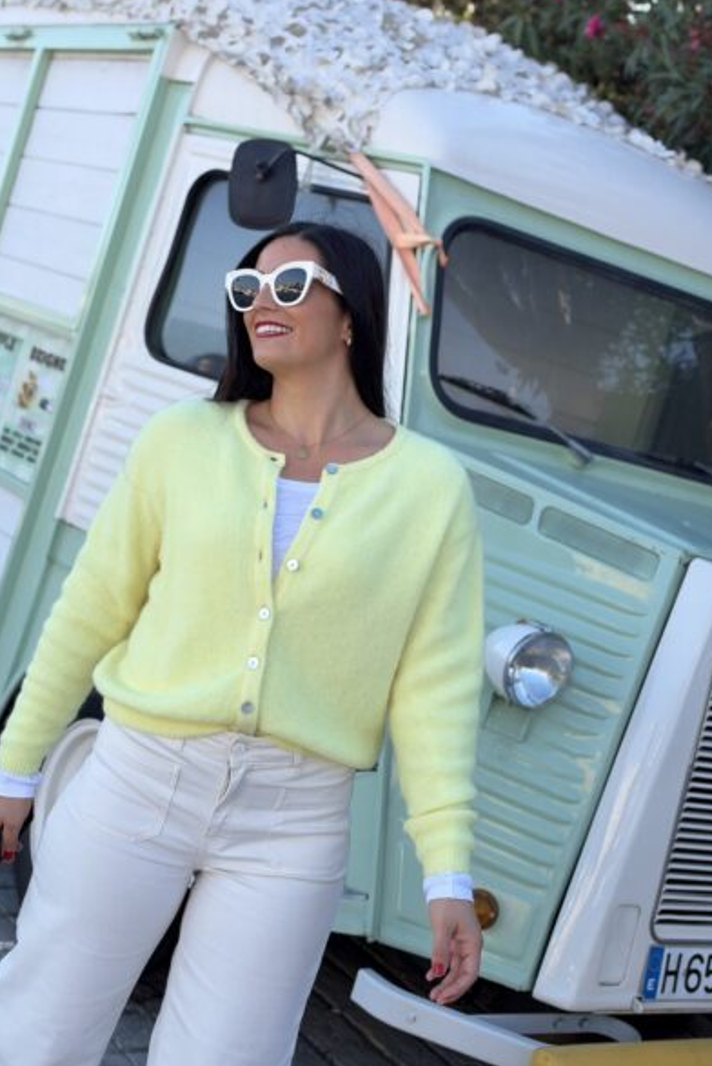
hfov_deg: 26.5
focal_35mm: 51
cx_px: 345
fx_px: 1511
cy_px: 523
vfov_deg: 38.9
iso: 64
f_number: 1.8
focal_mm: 6.93
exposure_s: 1/1091
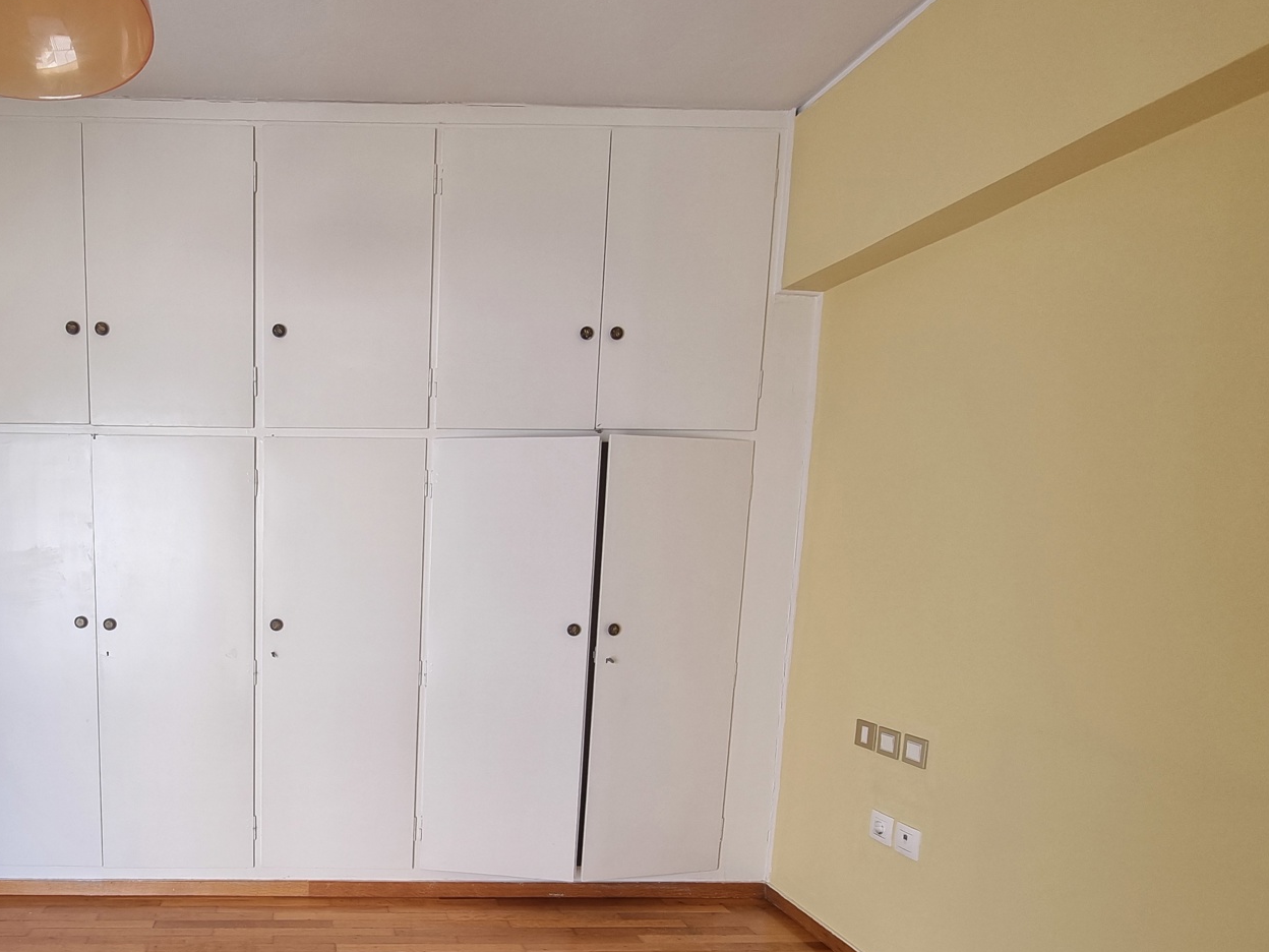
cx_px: 311
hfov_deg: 75.6
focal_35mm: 20
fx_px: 733
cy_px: 638
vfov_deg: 64.2
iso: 50
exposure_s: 1/113
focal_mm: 2.2
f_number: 2.2
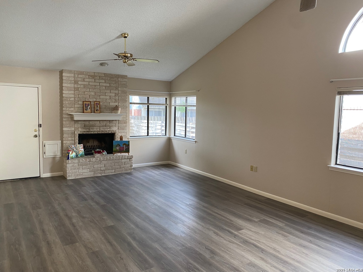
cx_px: 182
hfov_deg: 67.3
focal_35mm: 26
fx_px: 273
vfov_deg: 53.1
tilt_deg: -5.4
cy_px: 136
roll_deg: -1.6
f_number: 1.8
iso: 100
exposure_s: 1/60
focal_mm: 4.25
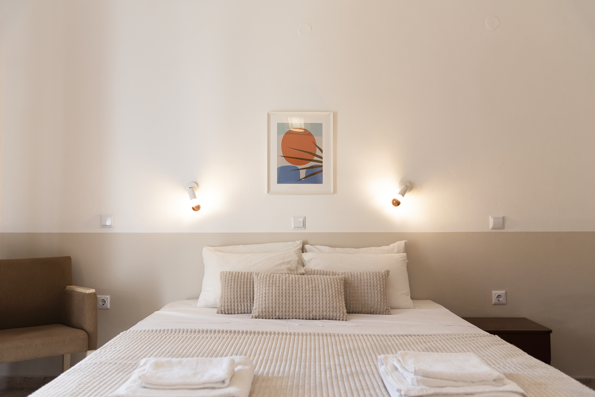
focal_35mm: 31
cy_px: 198
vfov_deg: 42.4
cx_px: 298
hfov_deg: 60.3
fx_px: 513
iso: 800
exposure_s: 1/500
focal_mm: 31
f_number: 4
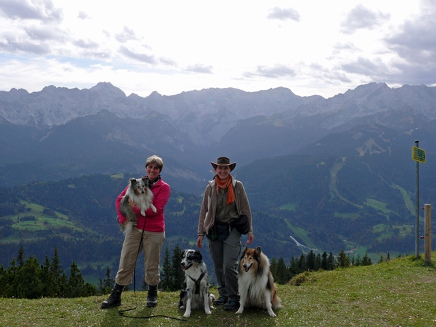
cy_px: 164
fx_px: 441
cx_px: 218
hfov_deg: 52.6
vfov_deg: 40.7
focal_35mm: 35
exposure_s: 1/400
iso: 100
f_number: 5.6
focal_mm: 7.4
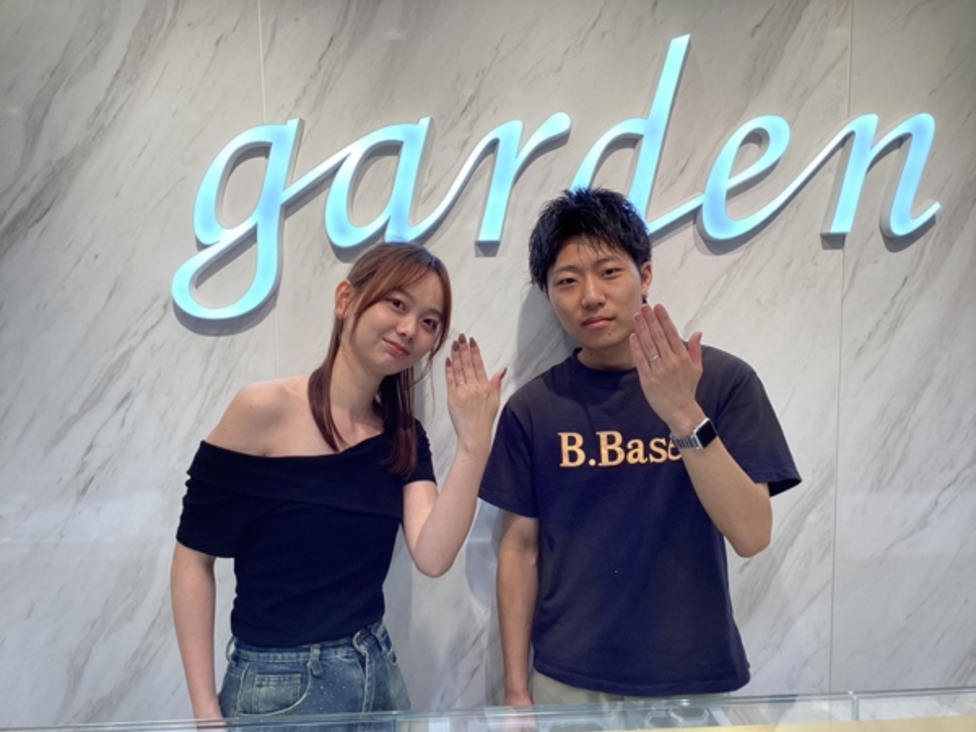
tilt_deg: -7.7
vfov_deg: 45.4
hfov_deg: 58.4
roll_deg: +1.2
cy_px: 366
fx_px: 874
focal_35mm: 31
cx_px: 488
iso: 32
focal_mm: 3.3
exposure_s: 1/100
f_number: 2.4
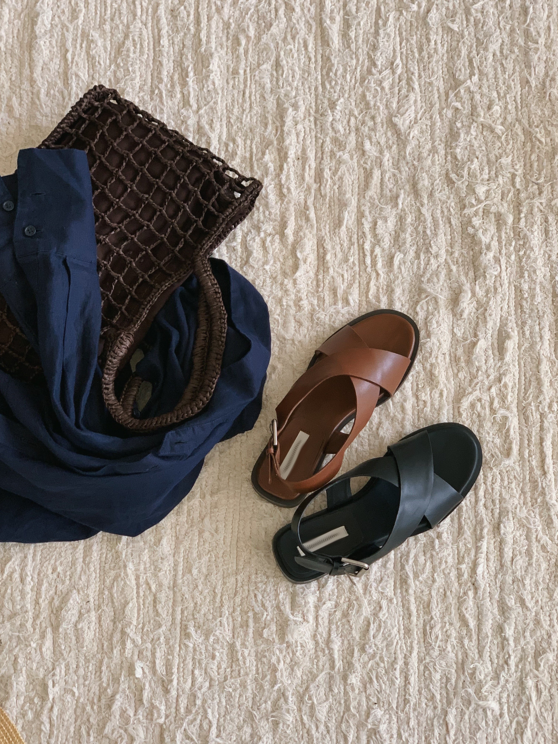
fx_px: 1118
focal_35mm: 52
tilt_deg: -78.6
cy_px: 372
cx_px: 279
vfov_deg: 36.8
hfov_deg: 28.0
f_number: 2.4
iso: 125
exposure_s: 1/105
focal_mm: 6
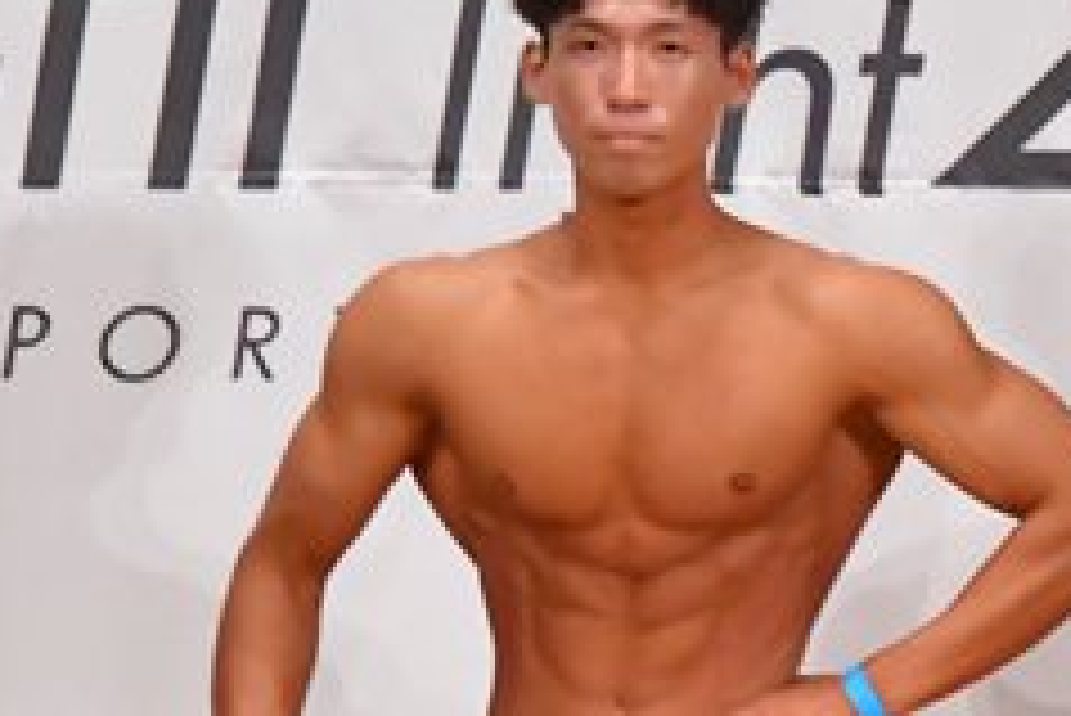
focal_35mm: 927
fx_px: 27594
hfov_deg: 2.2
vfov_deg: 1.5
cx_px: 1546
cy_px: 833
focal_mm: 190
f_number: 5.6
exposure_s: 1/400
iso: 11400
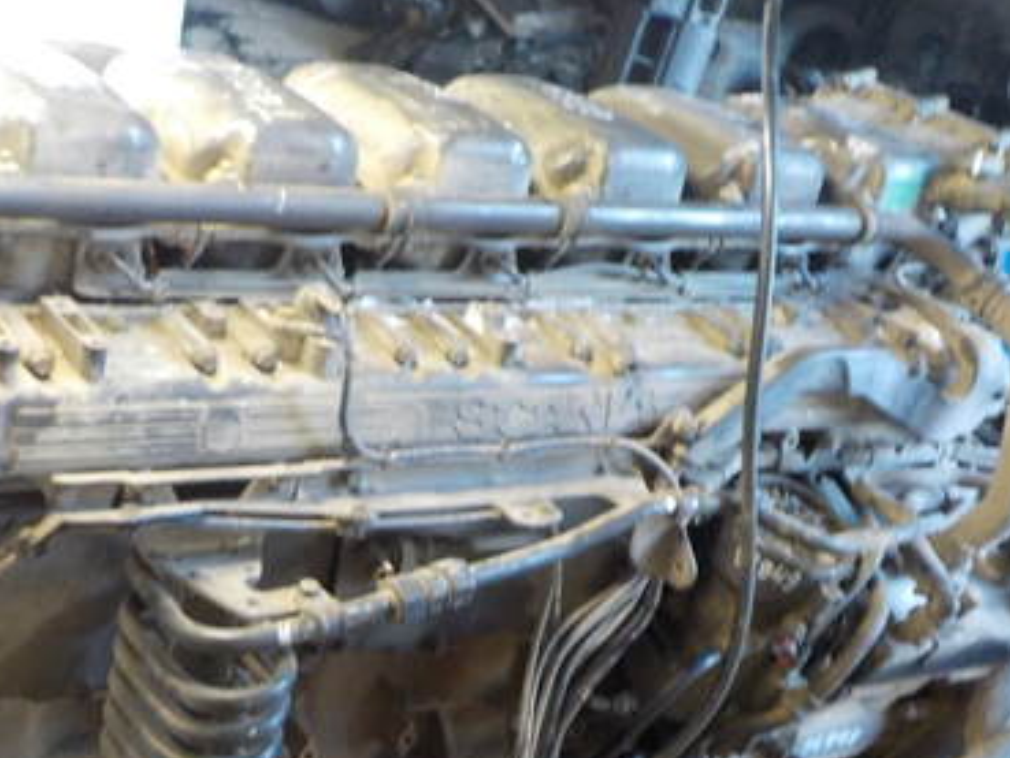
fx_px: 1518
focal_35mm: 52
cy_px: 558
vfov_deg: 27.7
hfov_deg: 36.2
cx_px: 282
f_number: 3.3
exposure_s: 1/20
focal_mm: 4.1
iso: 400
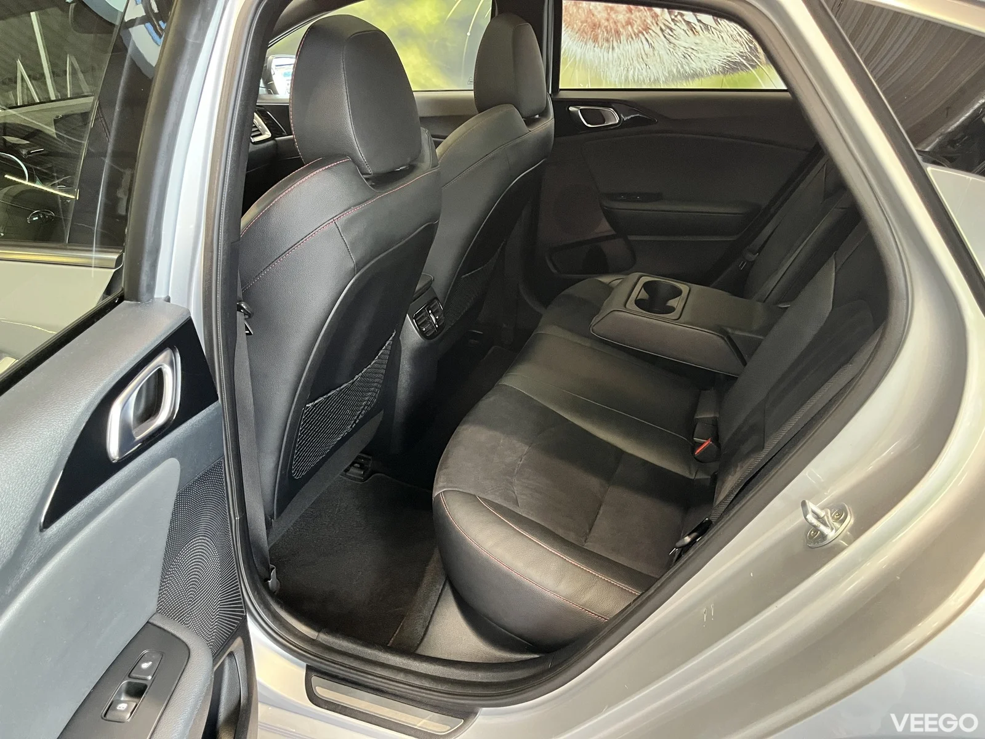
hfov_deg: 67.3
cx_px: 492
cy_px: 370
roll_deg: +0.8
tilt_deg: -28.0
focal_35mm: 26
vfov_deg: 53.1
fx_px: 740
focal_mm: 5.1
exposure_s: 1/54
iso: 500
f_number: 1.6
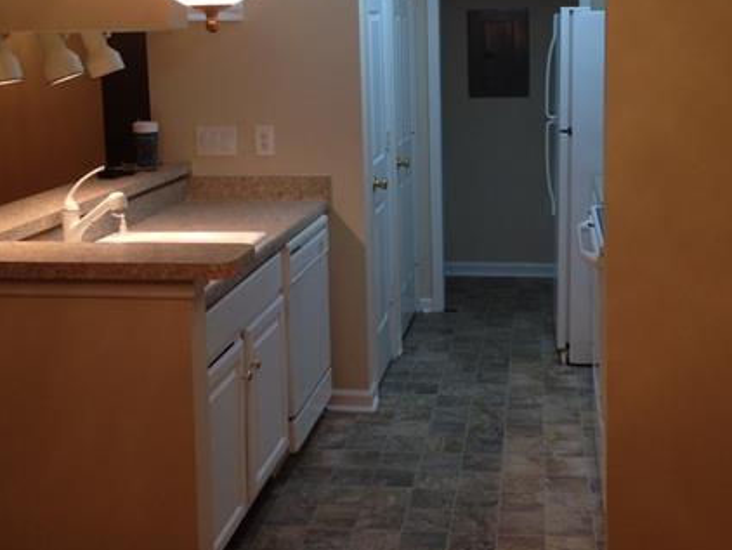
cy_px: 174
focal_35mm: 50
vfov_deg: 28.9
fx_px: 1058
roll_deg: +1.5
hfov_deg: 38.1
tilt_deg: -8.8
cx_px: 401
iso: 64
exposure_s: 1/40
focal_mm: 4.12
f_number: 2.4
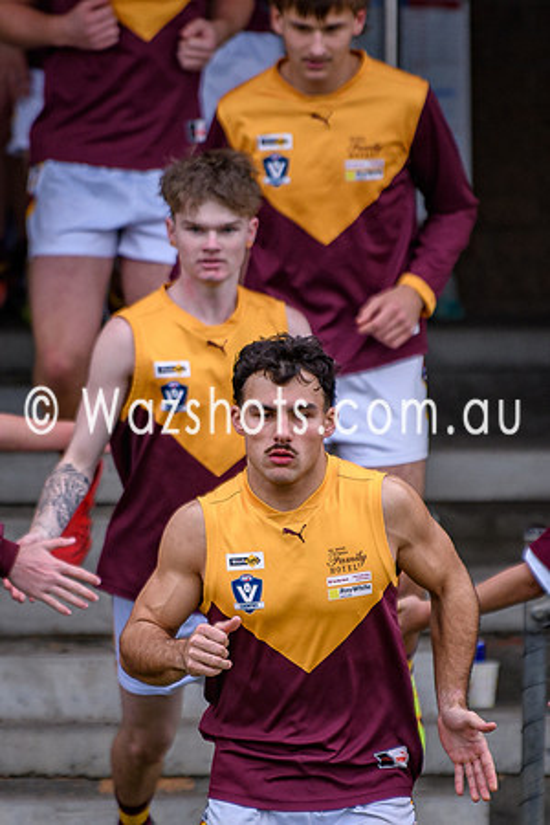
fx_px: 15005
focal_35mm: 655
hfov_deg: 2.1
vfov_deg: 3.1
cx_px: 157
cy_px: 500
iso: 360
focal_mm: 200
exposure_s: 1/1600
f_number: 2.8
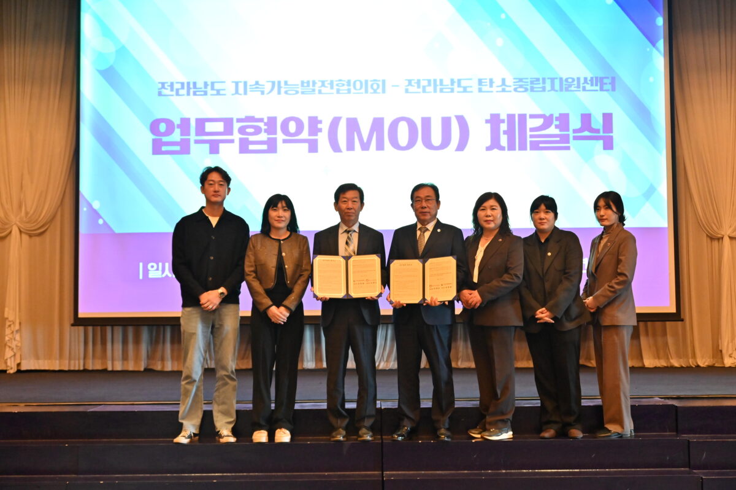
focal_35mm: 54
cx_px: 368
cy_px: 245
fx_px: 1103
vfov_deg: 25.0
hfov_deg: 36.9
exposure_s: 1/50
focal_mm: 54
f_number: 5.6
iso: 4000
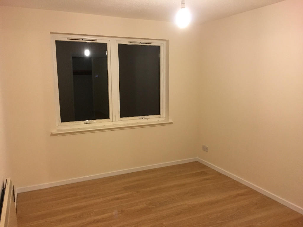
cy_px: 114
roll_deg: -0.4
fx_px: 254
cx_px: 152
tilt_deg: -9.2
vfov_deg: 48.2
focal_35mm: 29
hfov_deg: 61.7
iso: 250
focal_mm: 4.15
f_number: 2.2
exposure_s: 1/25
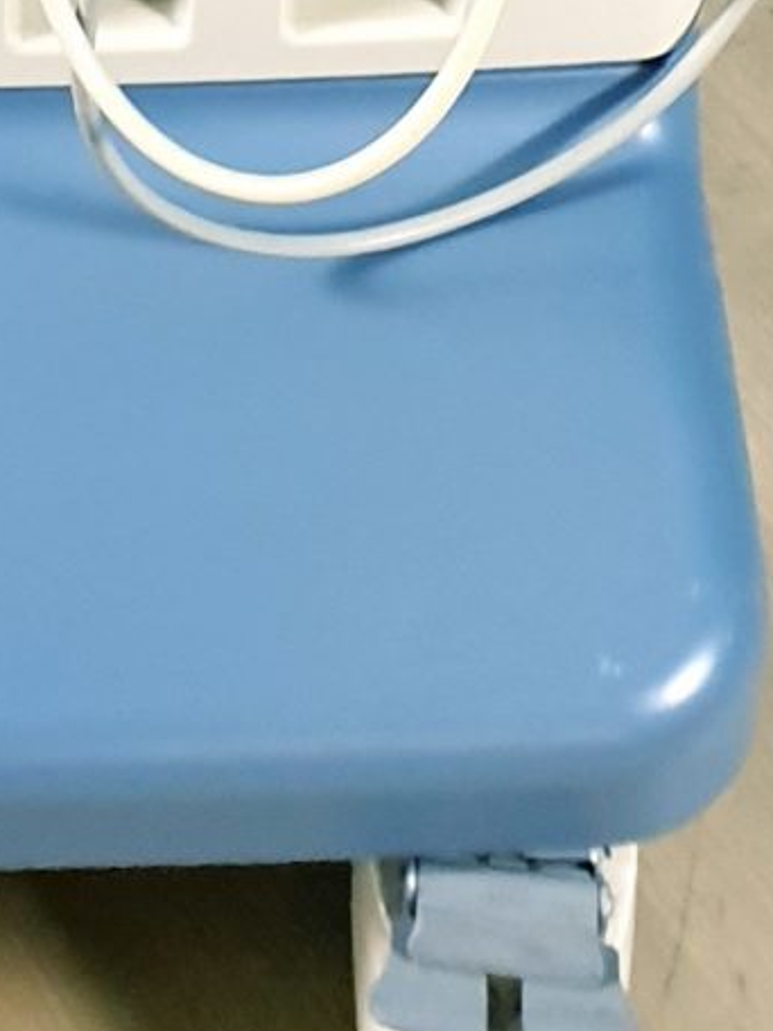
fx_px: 4347
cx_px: -231
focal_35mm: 146
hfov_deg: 10.0
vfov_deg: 11.3
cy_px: -1449
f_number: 2.4
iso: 200
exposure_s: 1/50
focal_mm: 4.3
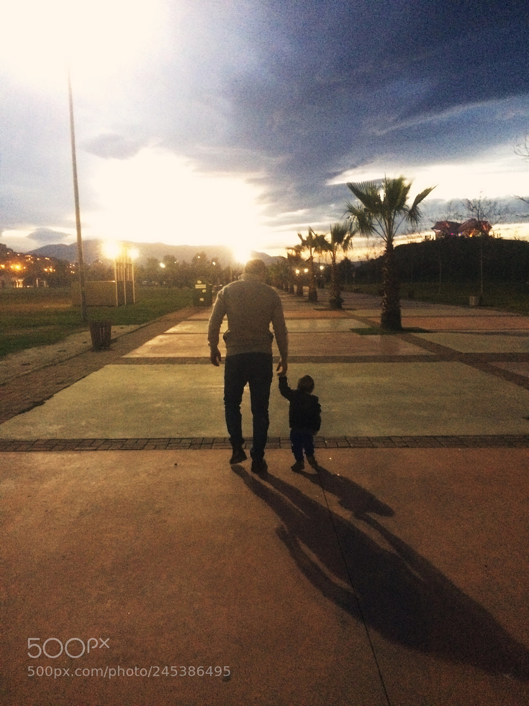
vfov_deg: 61.7
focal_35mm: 29
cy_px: 353
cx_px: 264
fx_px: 591
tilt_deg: -6.2
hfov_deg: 48.2
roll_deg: +1.2
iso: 640
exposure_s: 1/17
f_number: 2.2
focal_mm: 4.15
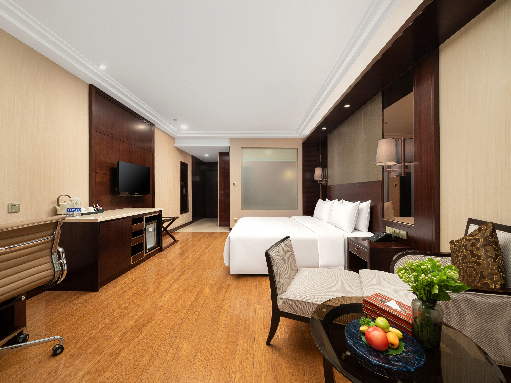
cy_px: 192
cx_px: 243
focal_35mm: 13
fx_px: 192
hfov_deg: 106.1
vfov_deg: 89.9
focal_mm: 12
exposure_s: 4
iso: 100
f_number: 7.1
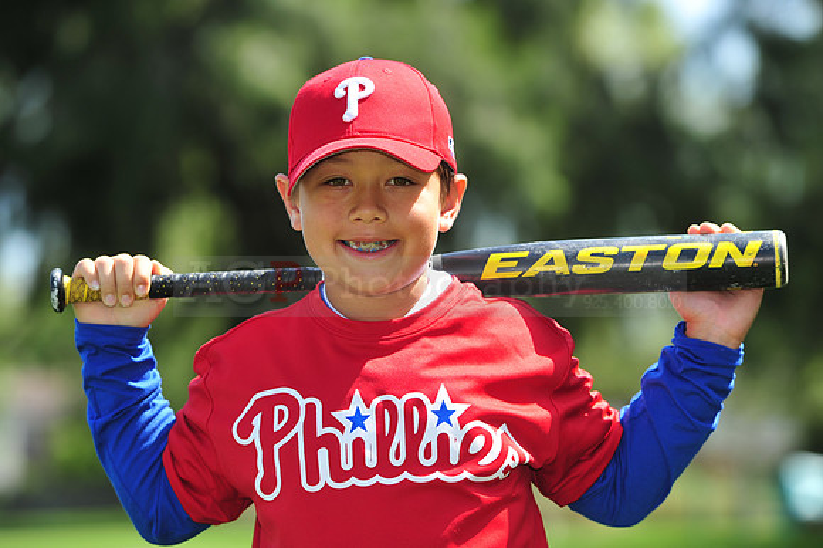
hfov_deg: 10.3
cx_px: 412
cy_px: 274
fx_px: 4569
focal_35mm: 200
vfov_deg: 6.9
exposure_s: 1/400
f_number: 5.6
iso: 200
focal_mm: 200
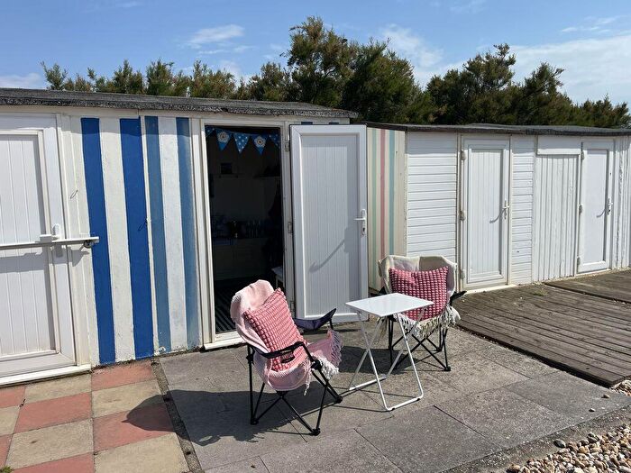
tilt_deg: -6.9
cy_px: 236
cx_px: 316
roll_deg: +1.4
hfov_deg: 69.4
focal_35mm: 25
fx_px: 456
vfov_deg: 54.9
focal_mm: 5.1
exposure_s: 1/6579
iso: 32
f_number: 1.6
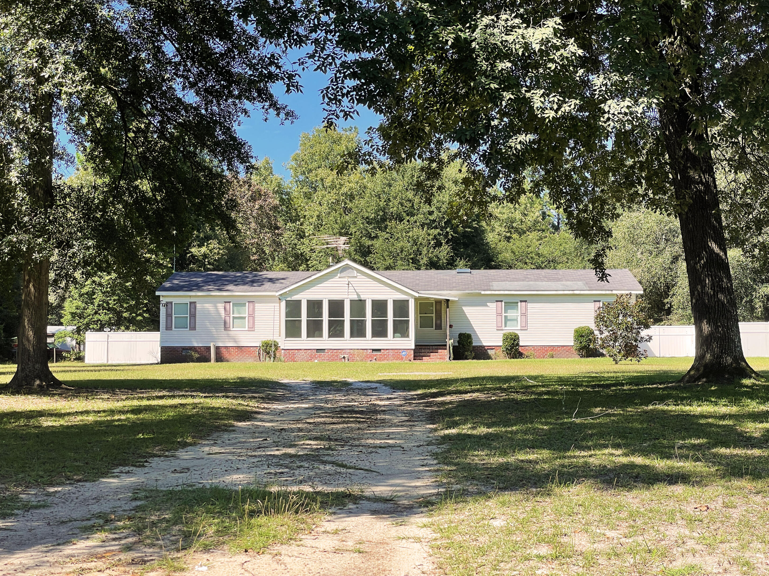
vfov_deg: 27.0
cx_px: 371
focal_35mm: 54
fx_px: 1199
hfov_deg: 35.5
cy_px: 286
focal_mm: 6
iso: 25
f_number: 2
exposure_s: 1/592
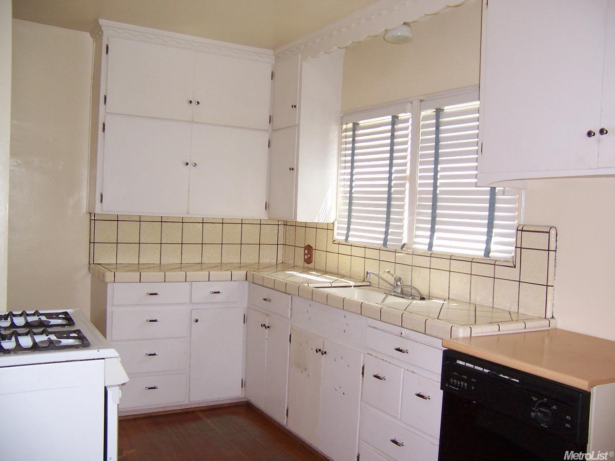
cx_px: 308
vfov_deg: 42.9
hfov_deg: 55.4
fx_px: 586
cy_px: 230
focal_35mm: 33
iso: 140
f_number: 2.8
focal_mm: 5.5
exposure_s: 1/60
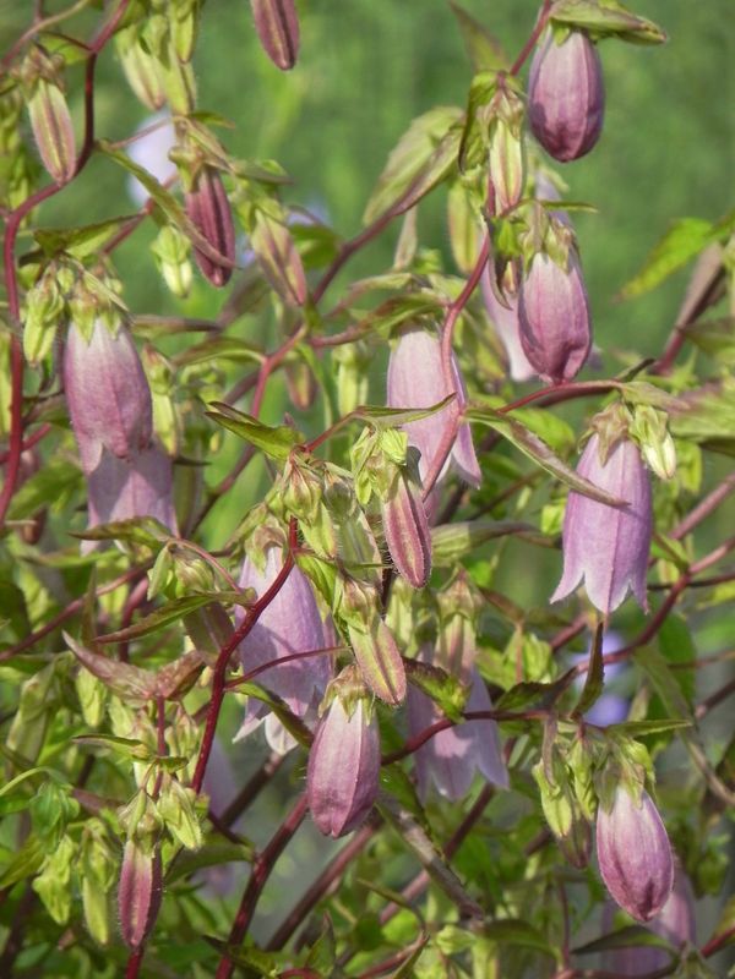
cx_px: 368
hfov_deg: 3.1
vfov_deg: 4.1
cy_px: 490
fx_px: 13617
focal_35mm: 481
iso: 160
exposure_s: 1/500
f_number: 5
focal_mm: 85.6
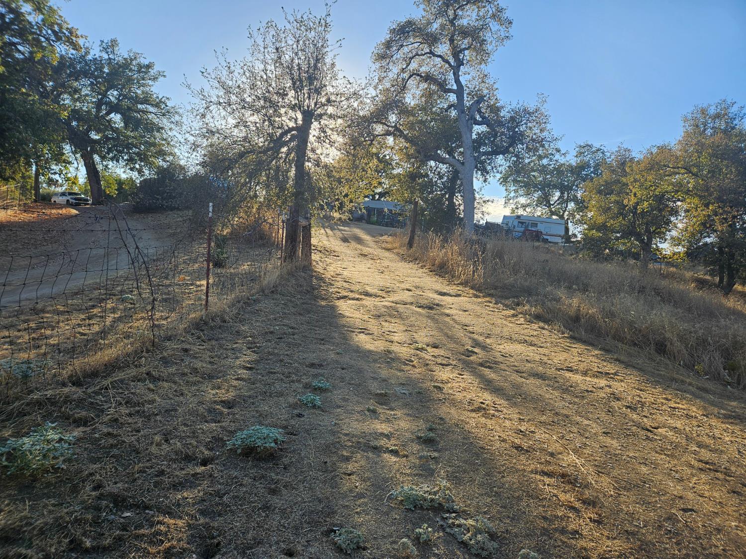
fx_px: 496
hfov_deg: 73.9
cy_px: 280
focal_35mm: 23
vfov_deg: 58.9
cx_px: 373
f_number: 1.8
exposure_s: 1/803
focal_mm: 5.4
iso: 25
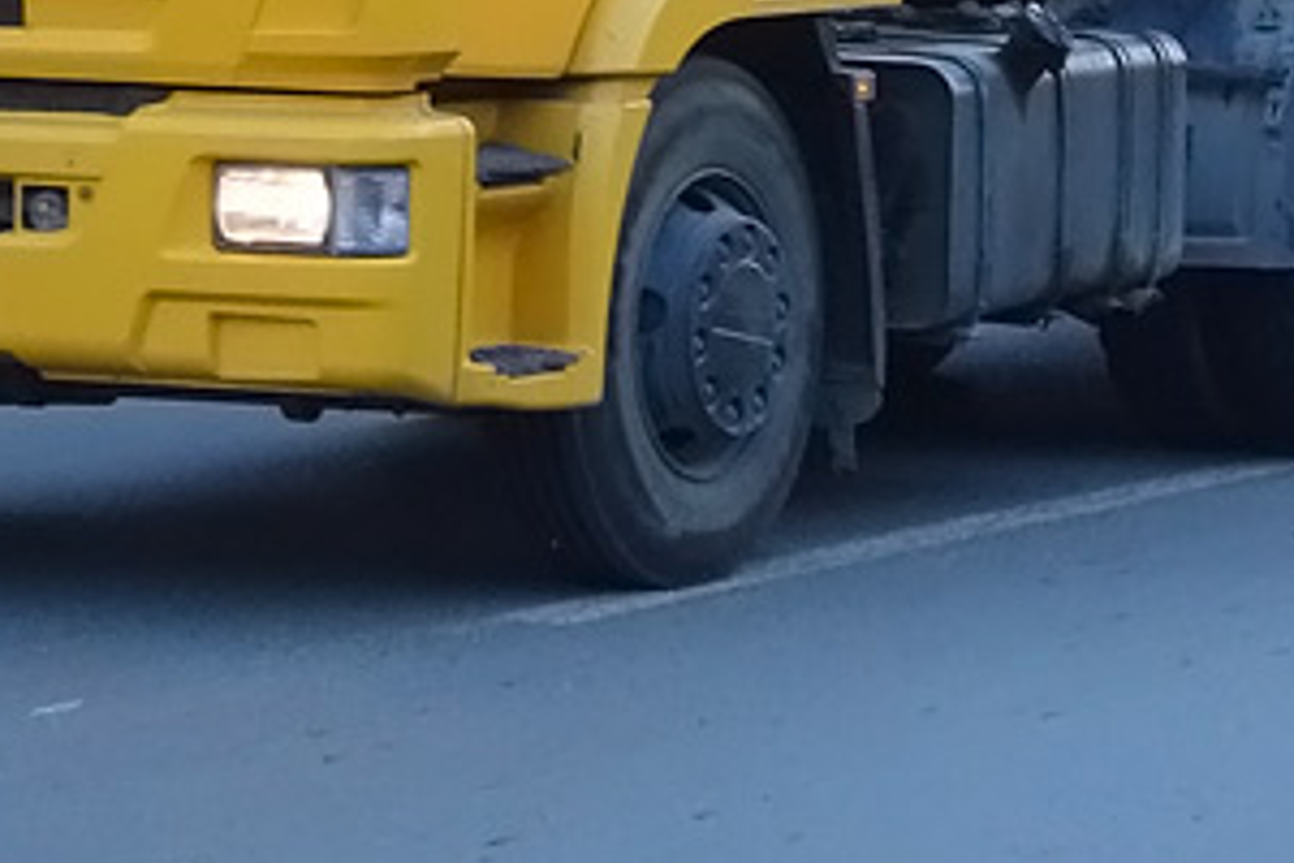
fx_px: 6757
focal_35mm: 188
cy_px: -703
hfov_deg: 10.9
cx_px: 565
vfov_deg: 7.1
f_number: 3.2
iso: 500
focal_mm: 17.4
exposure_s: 1/500
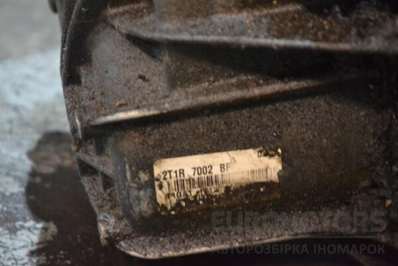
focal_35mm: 82
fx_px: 912
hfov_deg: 24.6
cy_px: 133
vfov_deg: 16.6
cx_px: 199
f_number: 5.6
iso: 3200
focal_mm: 55
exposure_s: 1/10
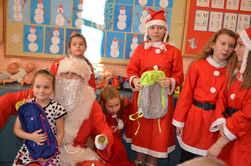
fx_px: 271
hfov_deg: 49.6
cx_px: 126
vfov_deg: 34.1
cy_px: 83
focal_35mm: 39
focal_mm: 26
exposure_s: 1/60
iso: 400
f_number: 4
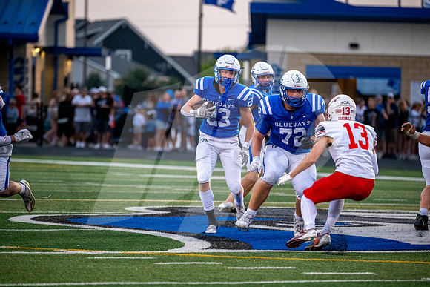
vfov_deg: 3.9
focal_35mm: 350
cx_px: 215
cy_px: 144
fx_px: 4181
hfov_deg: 5.9
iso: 6400
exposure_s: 1/1250
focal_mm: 350
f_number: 5.6
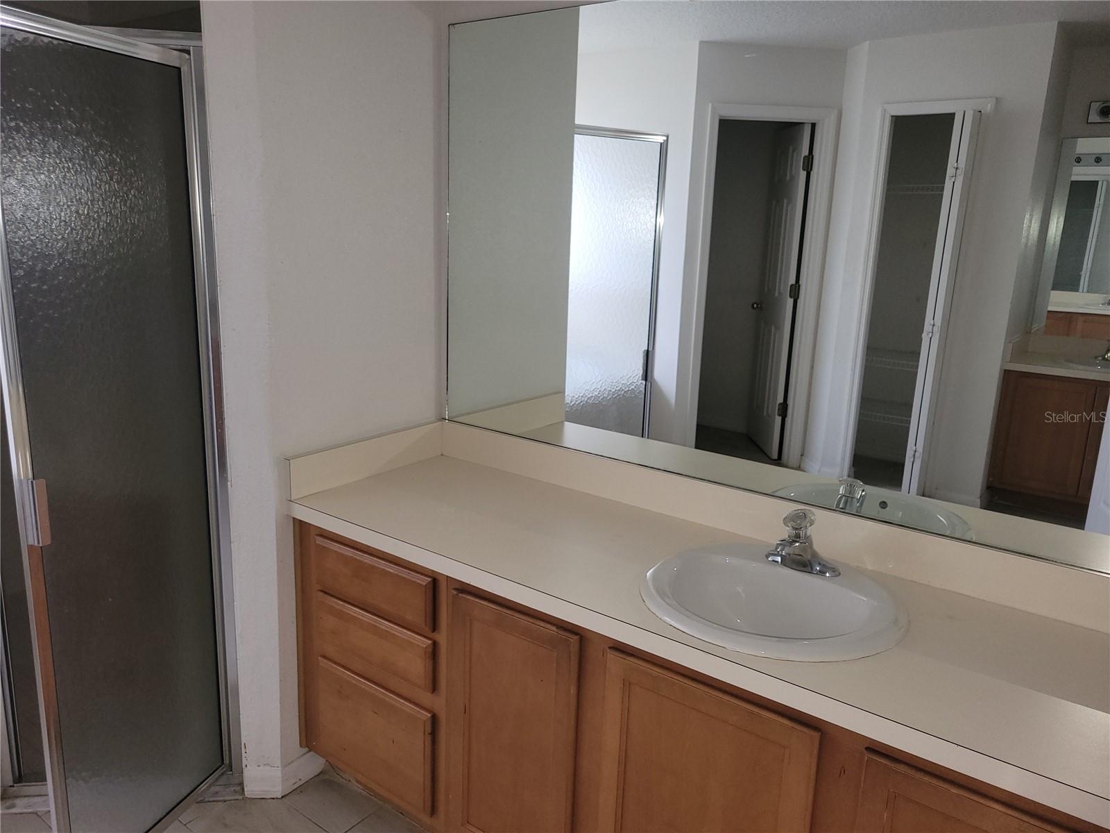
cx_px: 555
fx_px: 834
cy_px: 416
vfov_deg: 53.1
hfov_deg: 67.3
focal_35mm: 26
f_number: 1.8
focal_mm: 5.4
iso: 100
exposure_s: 1/30
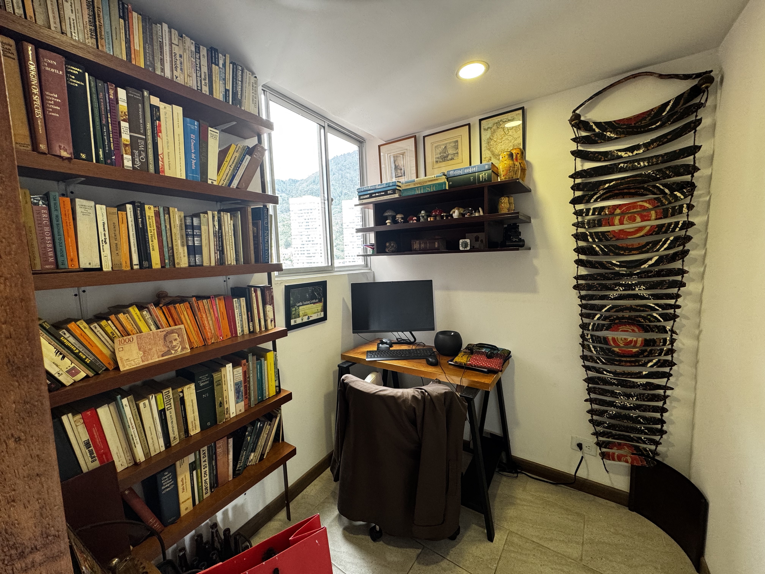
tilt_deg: -6.2
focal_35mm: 14
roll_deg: +2.4
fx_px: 309
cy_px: 287
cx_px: 382
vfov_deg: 85.7
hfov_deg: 102.1
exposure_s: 1/99
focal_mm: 2.22
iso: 160
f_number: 2.2
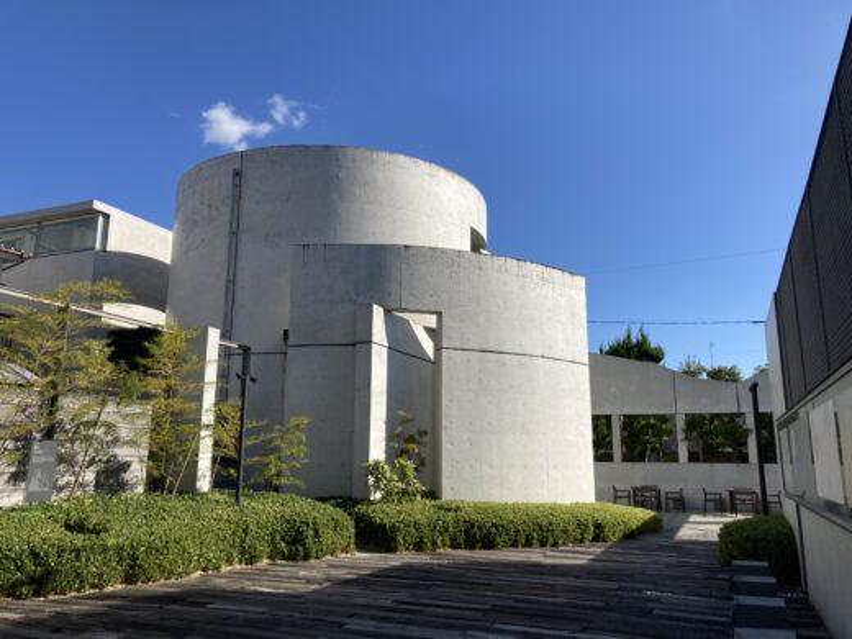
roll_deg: +0.3
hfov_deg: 63.4
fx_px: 689
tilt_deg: +11.3
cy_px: 320
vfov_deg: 49.7
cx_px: 426
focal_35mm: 28
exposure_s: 1/2024
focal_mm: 3.99
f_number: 1.8
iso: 20
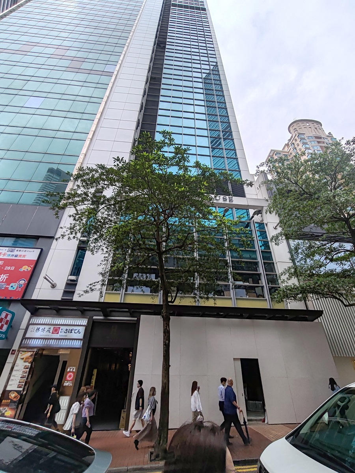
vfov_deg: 94.5
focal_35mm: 16
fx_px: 219
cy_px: 236
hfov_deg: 78.1
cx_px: 178
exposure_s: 1/1500
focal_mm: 1.96
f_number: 2.2
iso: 50
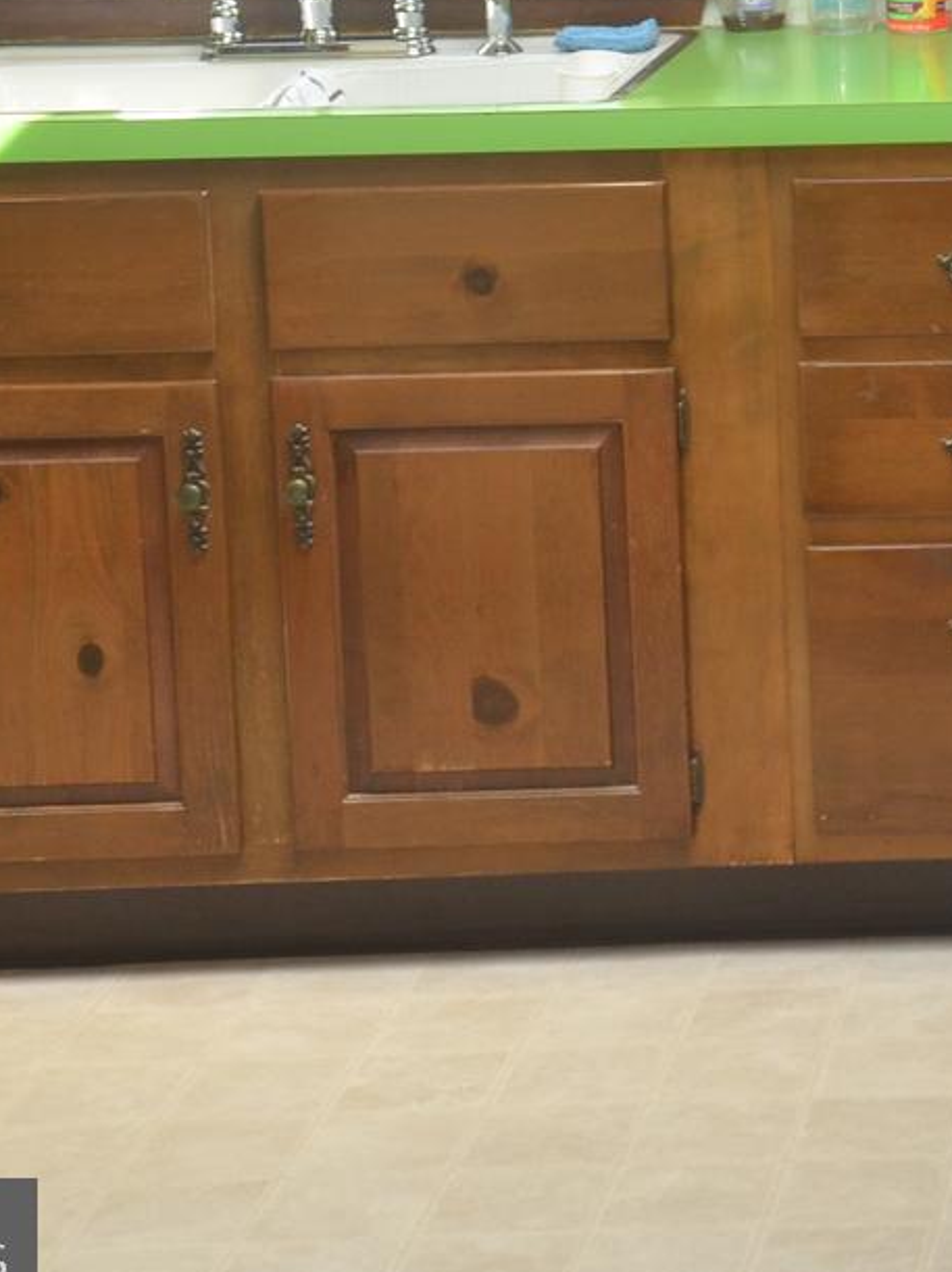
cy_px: -85
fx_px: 4257
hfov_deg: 11.8
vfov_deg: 16.5
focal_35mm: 116
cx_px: 1712
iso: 400
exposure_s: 1/80
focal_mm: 24
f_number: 3.8
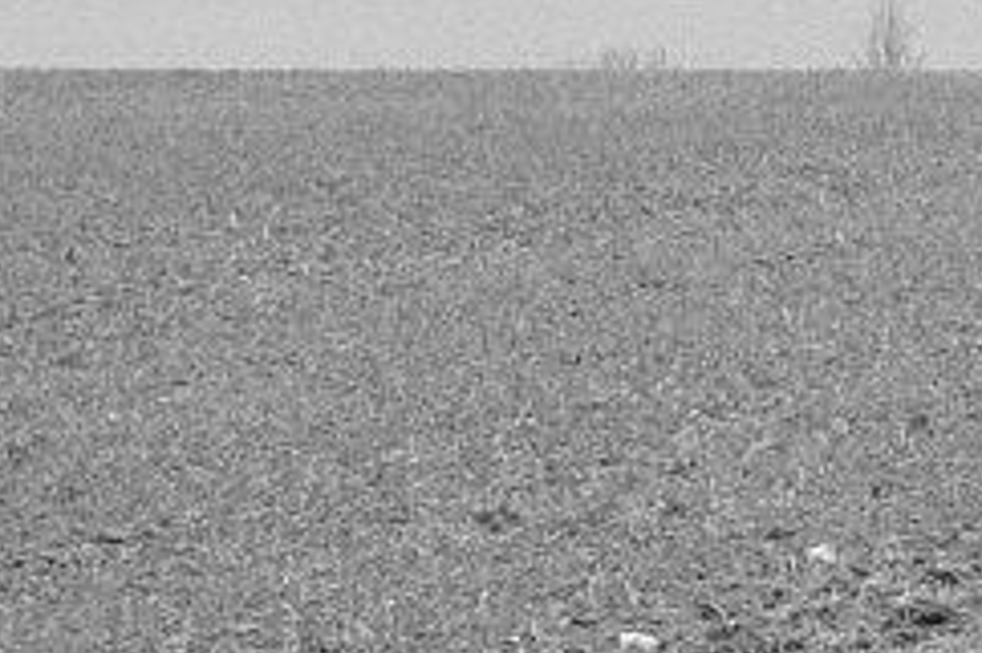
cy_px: -710
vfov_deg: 2.5
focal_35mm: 548
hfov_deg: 3.7
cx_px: 3007
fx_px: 14938
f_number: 4
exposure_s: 1/340
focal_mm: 55
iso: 400
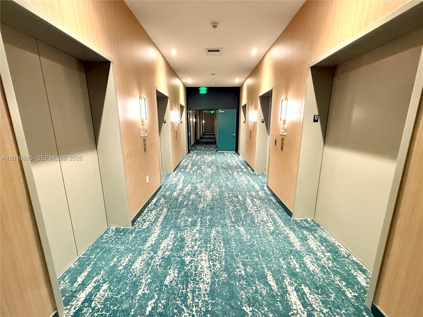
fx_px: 171
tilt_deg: -10.8
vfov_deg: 85.7
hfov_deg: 102.1
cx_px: 212
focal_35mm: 14
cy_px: 158
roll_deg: -0.1
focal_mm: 2.22
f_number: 2.2
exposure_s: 1/60
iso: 640
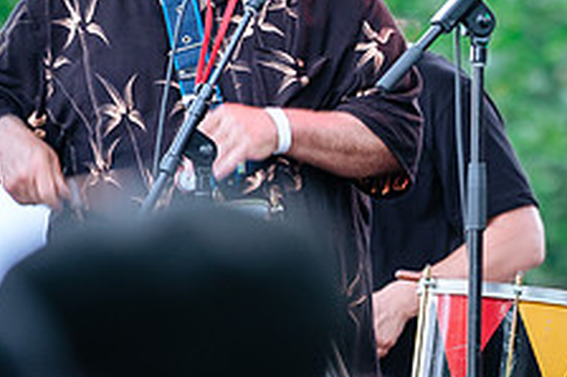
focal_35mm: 647
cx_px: 557
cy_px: 121
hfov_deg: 3.2
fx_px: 10182
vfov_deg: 2.1
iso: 200
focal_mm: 140
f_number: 2.8
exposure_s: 1/100
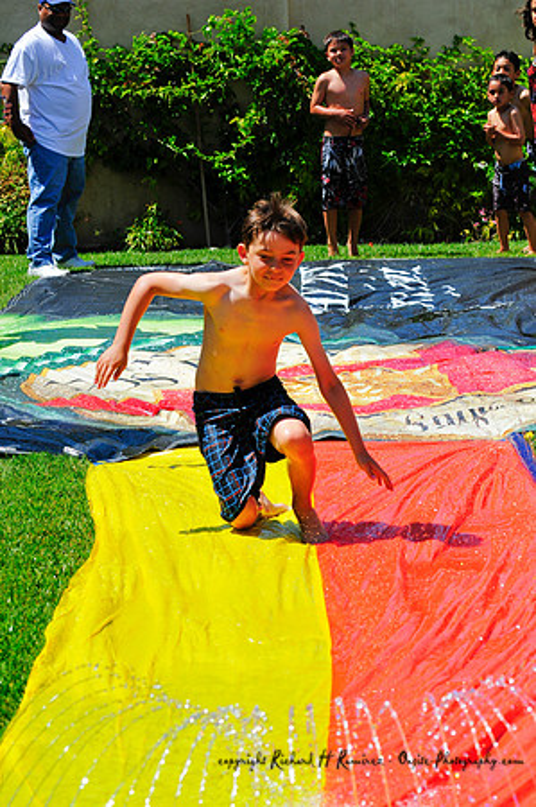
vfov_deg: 19.5
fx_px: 2350
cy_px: 404
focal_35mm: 105
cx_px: 268
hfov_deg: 13.0
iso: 200
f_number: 6.3
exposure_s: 1/640
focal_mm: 70
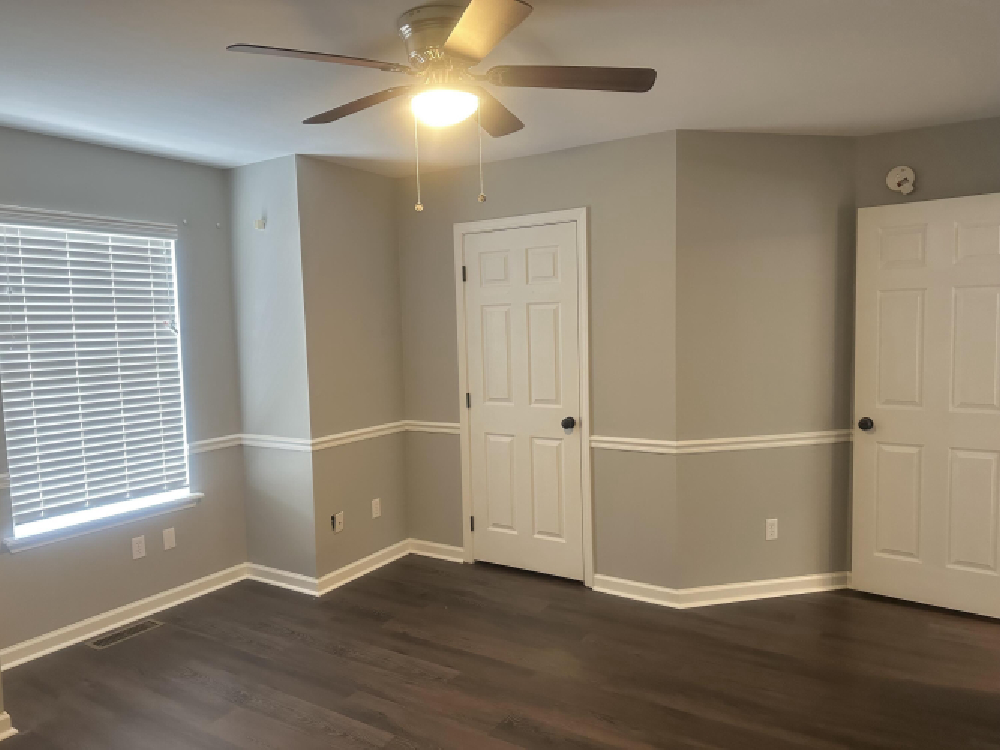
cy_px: 375
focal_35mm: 24
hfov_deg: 71.6
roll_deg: +1.3
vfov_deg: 56.8
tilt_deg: -4.2
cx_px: 500
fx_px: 693
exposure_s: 1/60
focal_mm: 6.86
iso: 500
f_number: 1.78
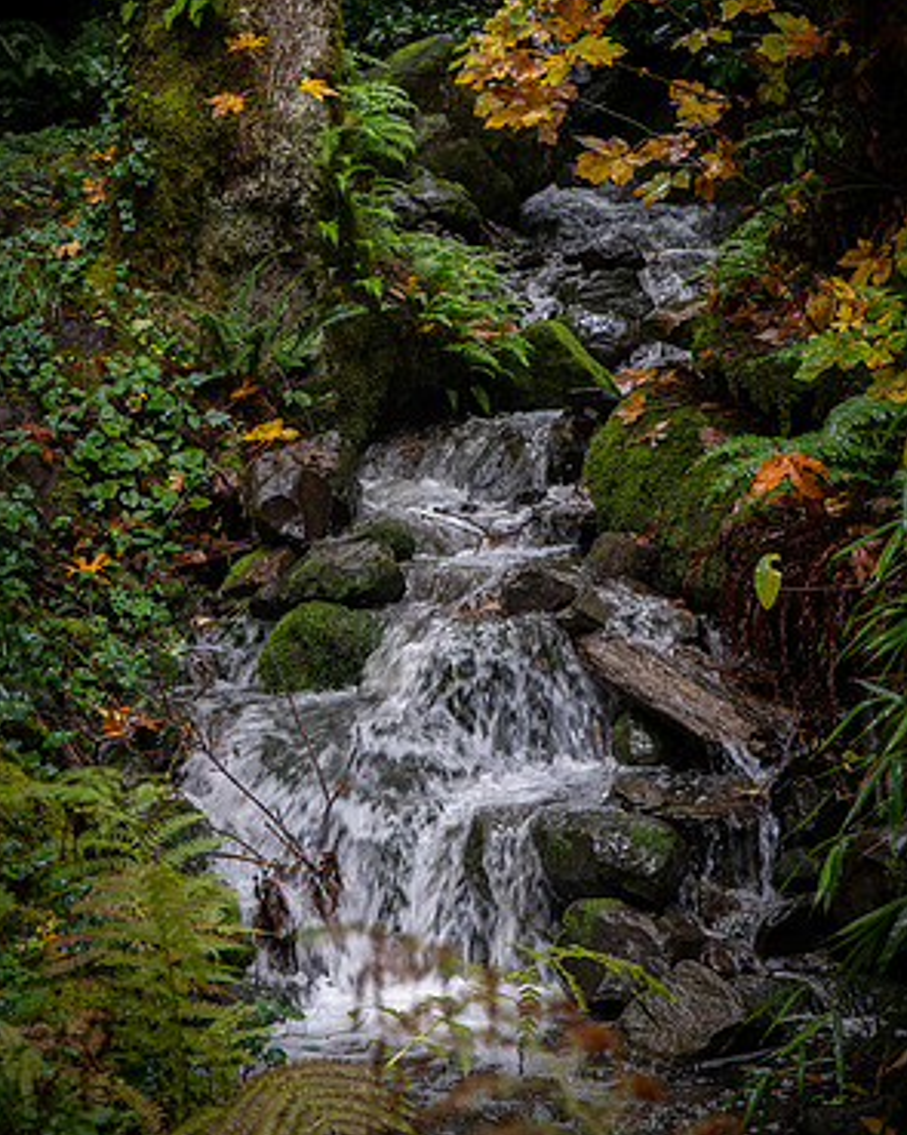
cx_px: 454
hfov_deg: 19.2
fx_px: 2685
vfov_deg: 23.8
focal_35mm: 80
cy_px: 464
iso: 800
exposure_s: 1/80
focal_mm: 70
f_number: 5.6
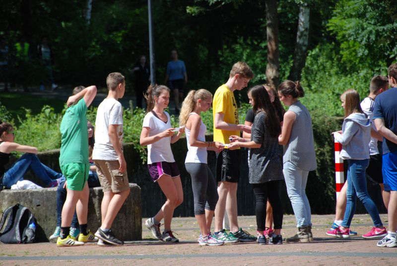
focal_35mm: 300
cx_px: 198
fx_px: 3311
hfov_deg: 6.9
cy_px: 133
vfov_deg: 4.6
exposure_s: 1/500
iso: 220
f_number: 5.6
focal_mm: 200
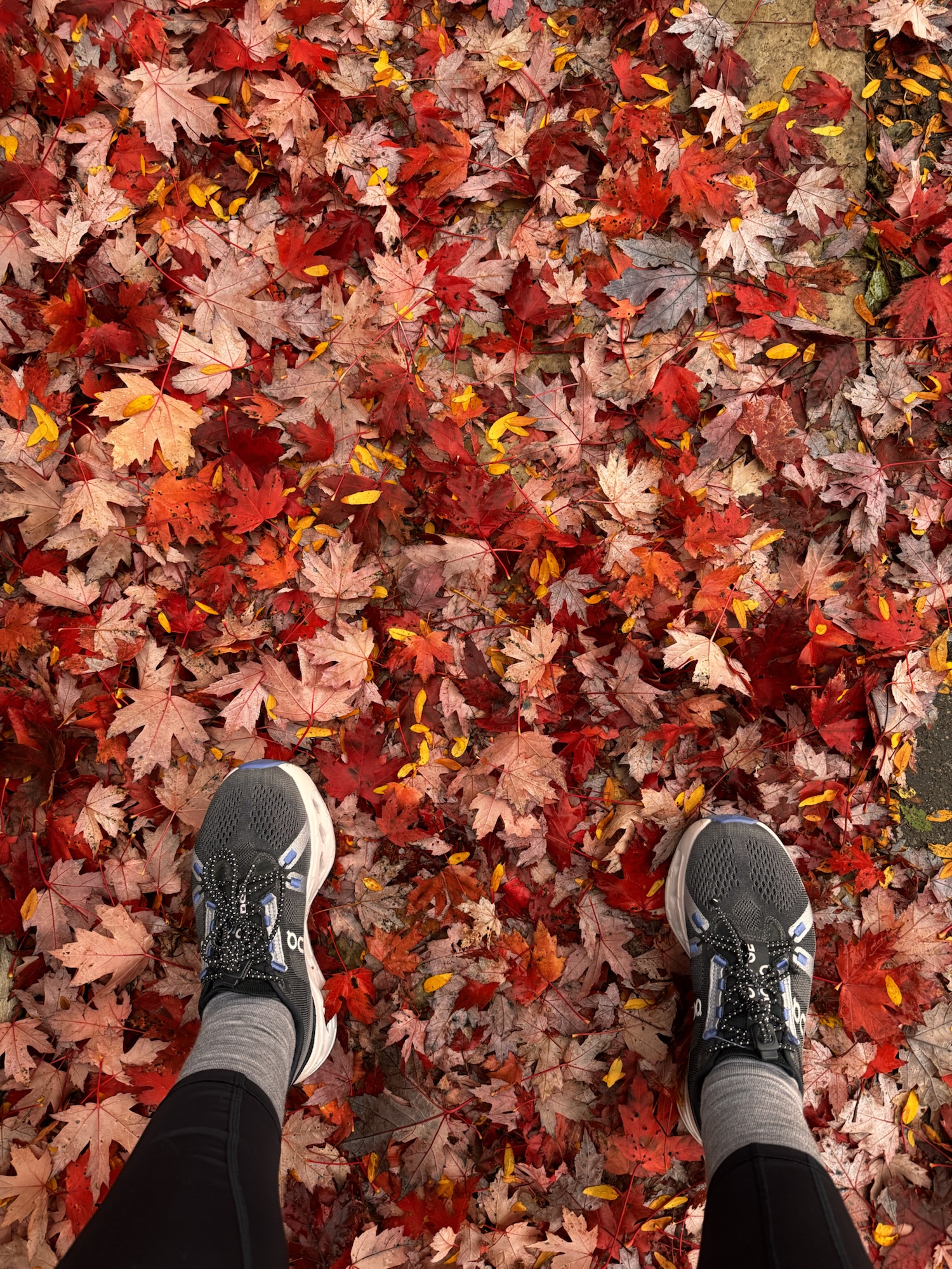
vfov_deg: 71.6
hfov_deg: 56.8
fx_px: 880
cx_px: 476
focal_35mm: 24
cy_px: 634
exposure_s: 1/110
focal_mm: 6.76
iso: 200
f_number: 1.78
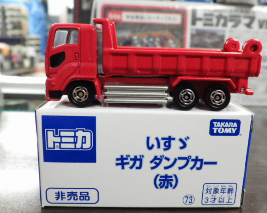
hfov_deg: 50.2
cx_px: 143
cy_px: 106
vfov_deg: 41.2
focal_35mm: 36
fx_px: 284
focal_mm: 6.2
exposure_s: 1/30
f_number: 3.4
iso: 800
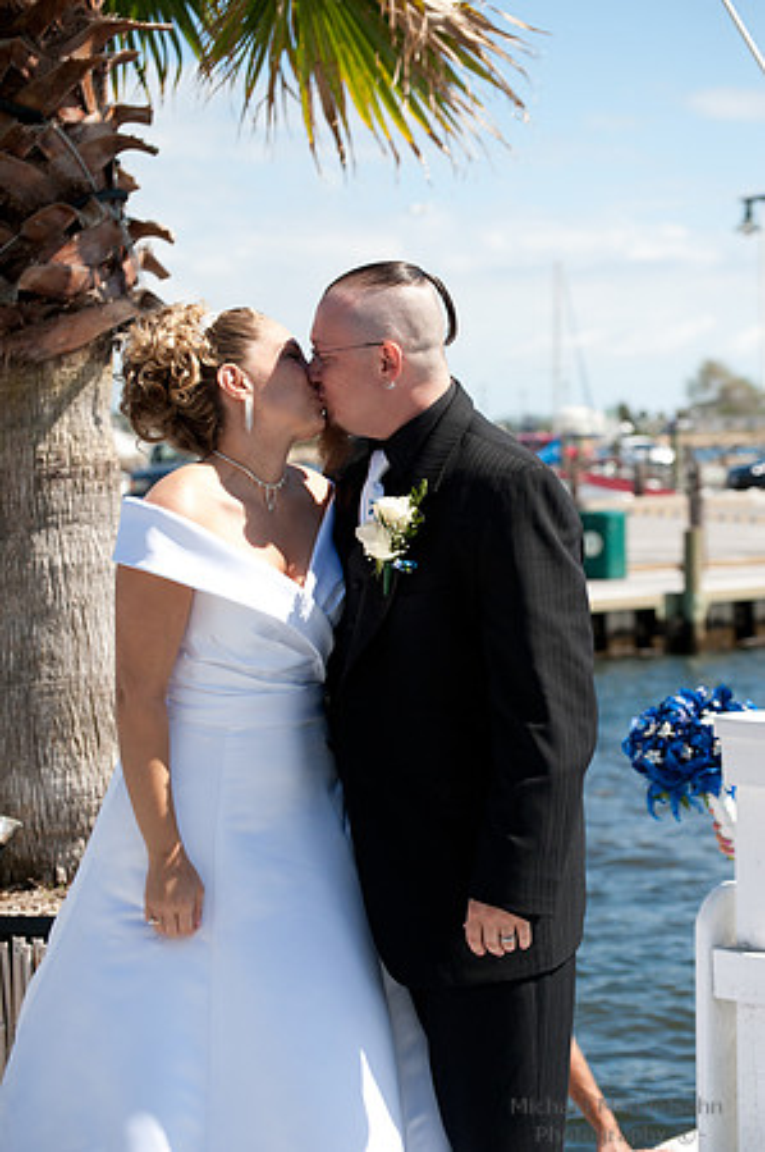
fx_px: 2715
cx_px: 382
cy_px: 576
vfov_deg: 23.9
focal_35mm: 85
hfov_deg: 16.0
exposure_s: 1/3200
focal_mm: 85
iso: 640
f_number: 5.6
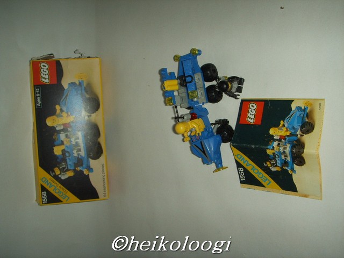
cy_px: 129
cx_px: 172
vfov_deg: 36.8
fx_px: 388
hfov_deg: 47.9
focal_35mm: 39
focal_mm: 6.6
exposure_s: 1/45
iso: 100
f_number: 3.5
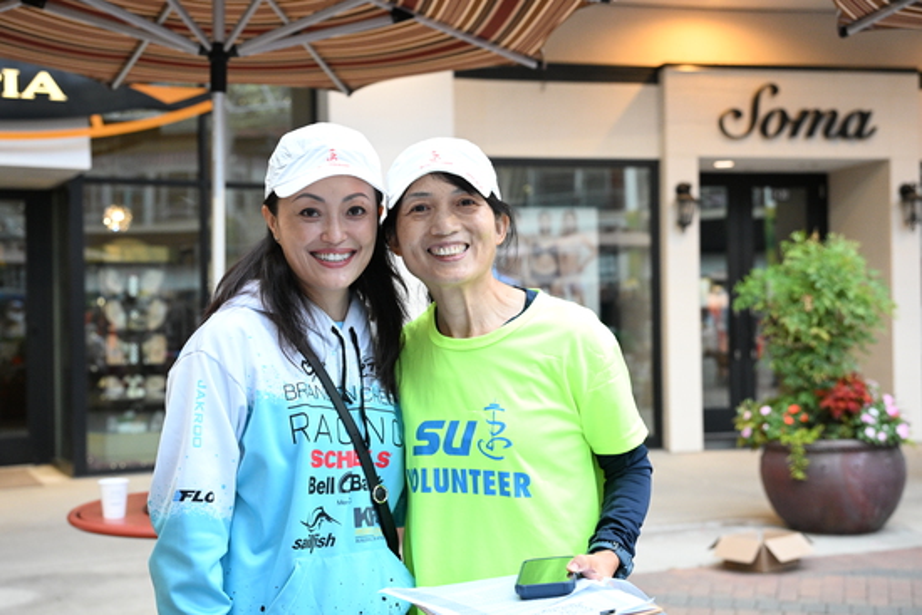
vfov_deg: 29.9
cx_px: 461
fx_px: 1153
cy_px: 308
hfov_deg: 43.6
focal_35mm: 45
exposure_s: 1/160
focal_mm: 45
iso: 3200
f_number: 4
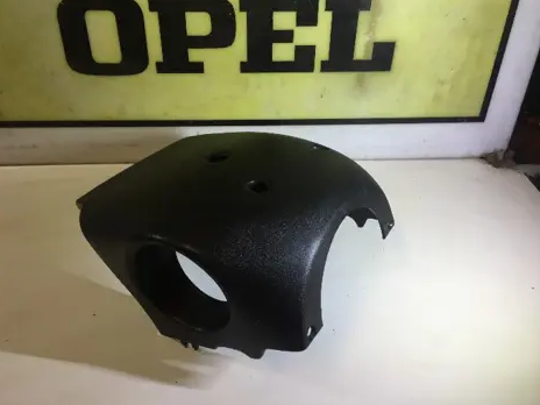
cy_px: 199
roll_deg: -3.2
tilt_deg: -37.4
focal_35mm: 30
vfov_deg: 46.8
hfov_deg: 60.0
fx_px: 468
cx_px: 264
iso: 80
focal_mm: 4.15
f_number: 2.2
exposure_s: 1/33
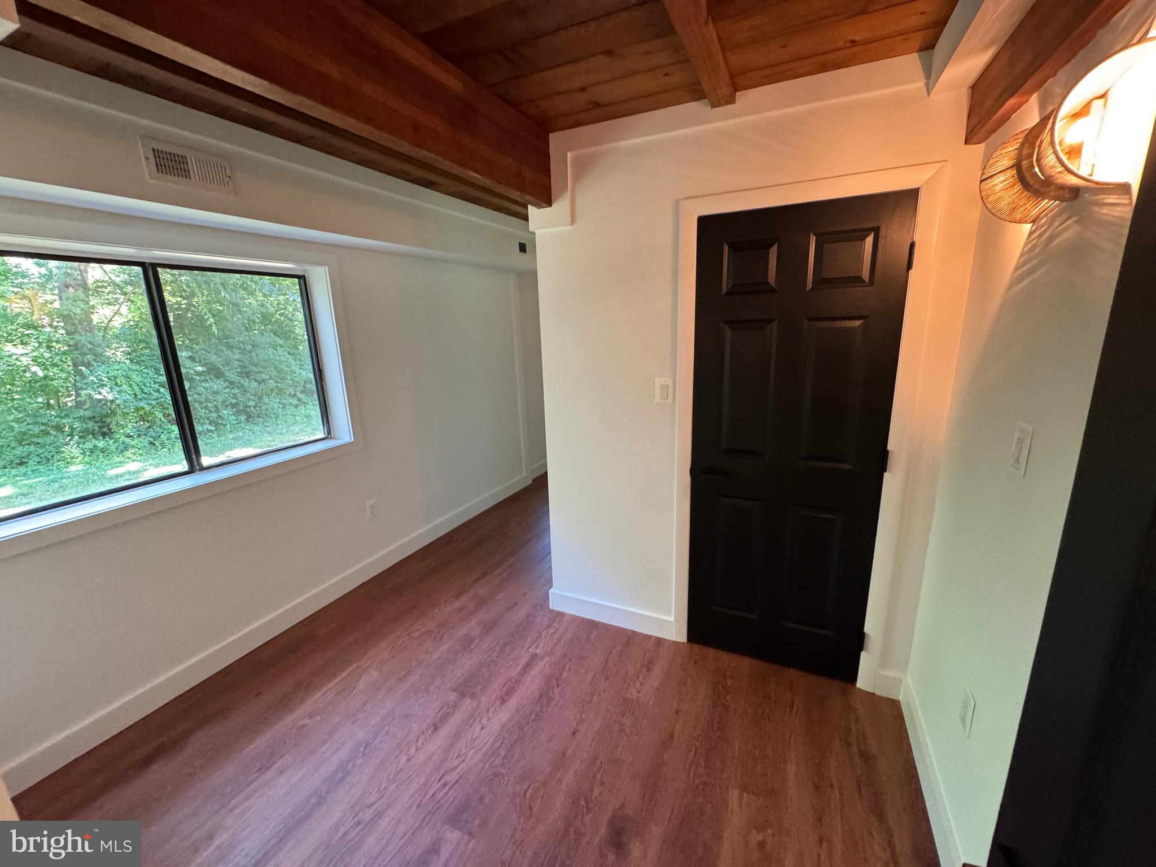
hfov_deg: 102.1
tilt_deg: -14.1
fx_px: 468
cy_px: 434
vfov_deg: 85.7
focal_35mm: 14
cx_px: 578
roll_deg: +1.7
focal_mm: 2.22
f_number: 2.2
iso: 640
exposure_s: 1/60
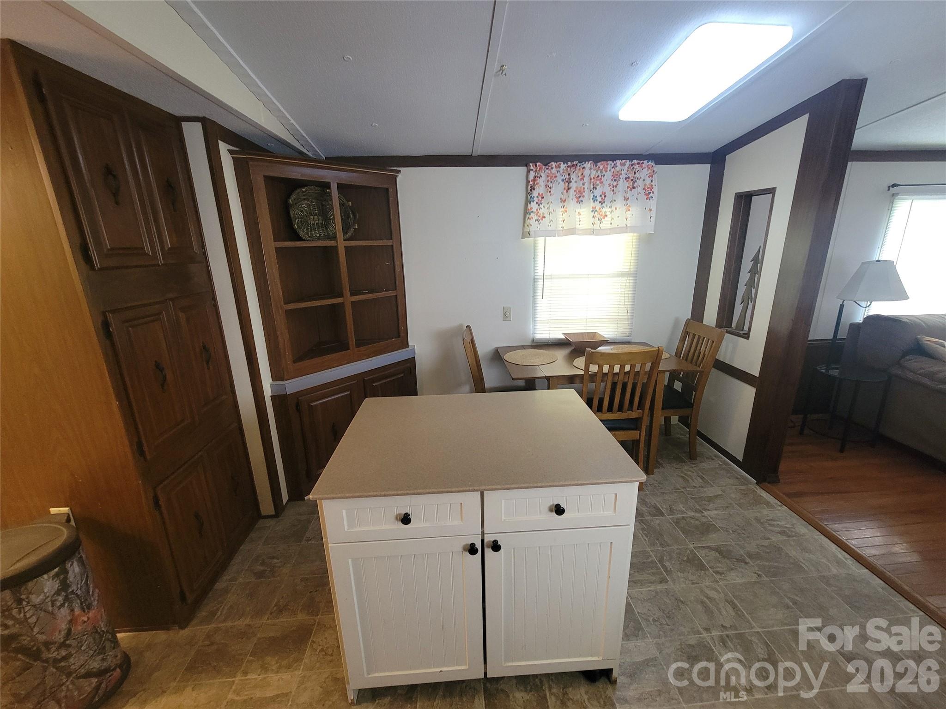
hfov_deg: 106.2
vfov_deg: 89.9
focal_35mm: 13
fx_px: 355
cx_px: 473
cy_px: 354
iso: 400
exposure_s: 1/30
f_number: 2.2
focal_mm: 2.2
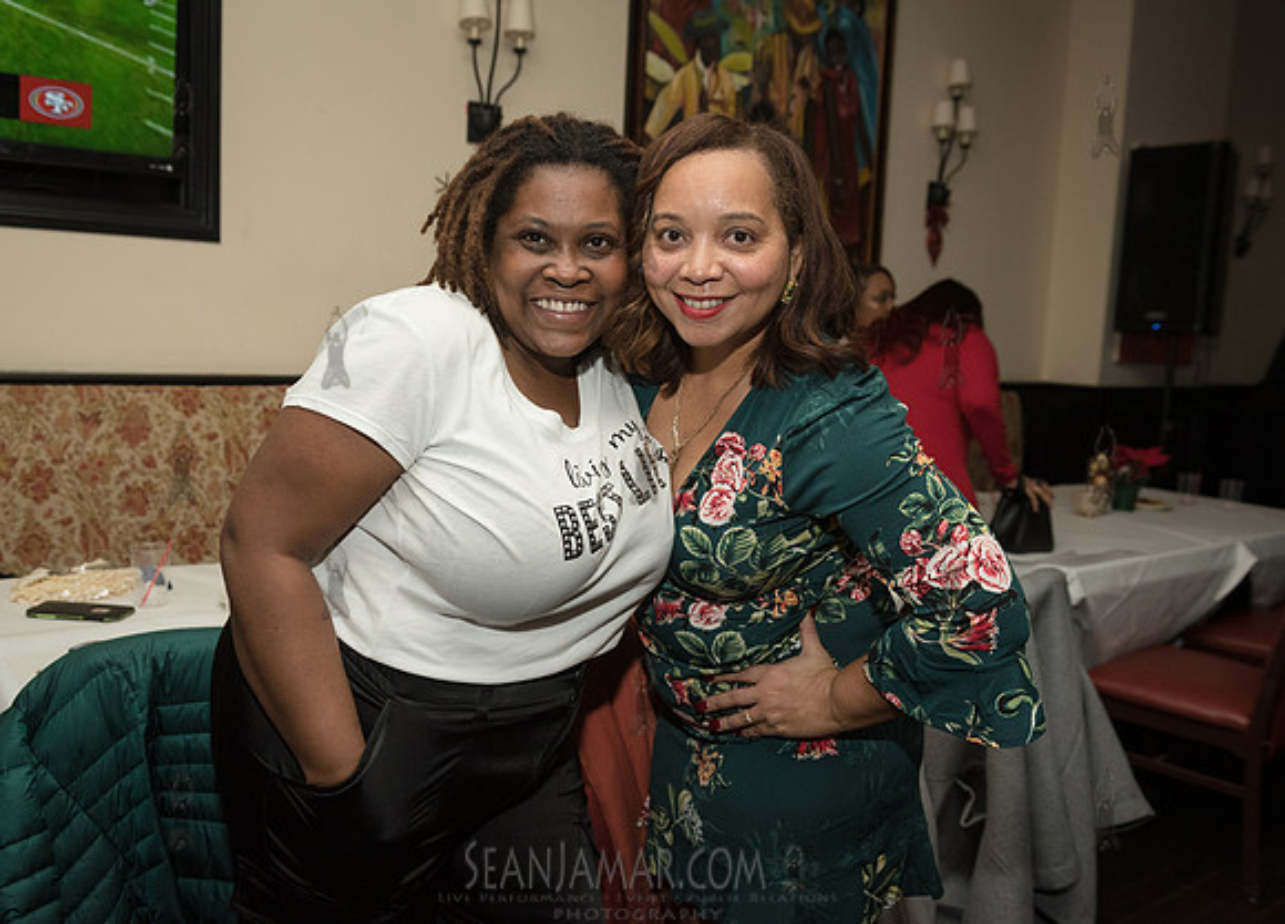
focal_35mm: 33
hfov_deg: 56.6
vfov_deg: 42.4
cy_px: 462
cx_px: 594
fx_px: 1191
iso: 2000
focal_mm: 31
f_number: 4.5
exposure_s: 1/250
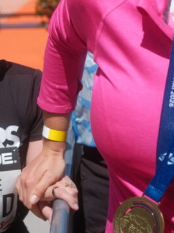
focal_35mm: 126
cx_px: -50
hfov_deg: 11.5
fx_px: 844
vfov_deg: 15.4
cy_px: 17
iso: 160
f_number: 2.8
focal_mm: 27
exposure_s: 1/3200
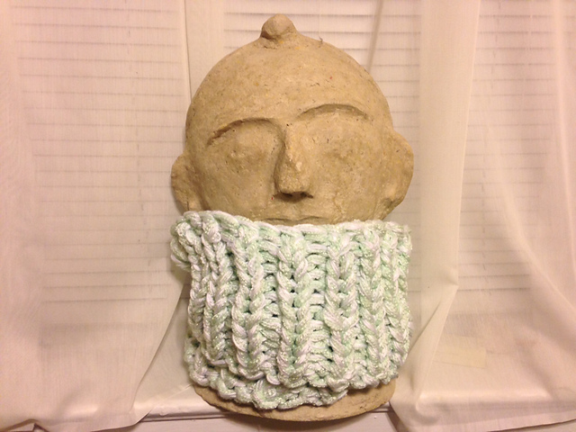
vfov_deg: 42.9
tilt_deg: -12.8
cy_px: 216
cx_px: 288
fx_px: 549
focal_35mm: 33
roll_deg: -0.4
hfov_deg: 55.4
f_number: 2.4
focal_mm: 4.12
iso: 125
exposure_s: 1/20
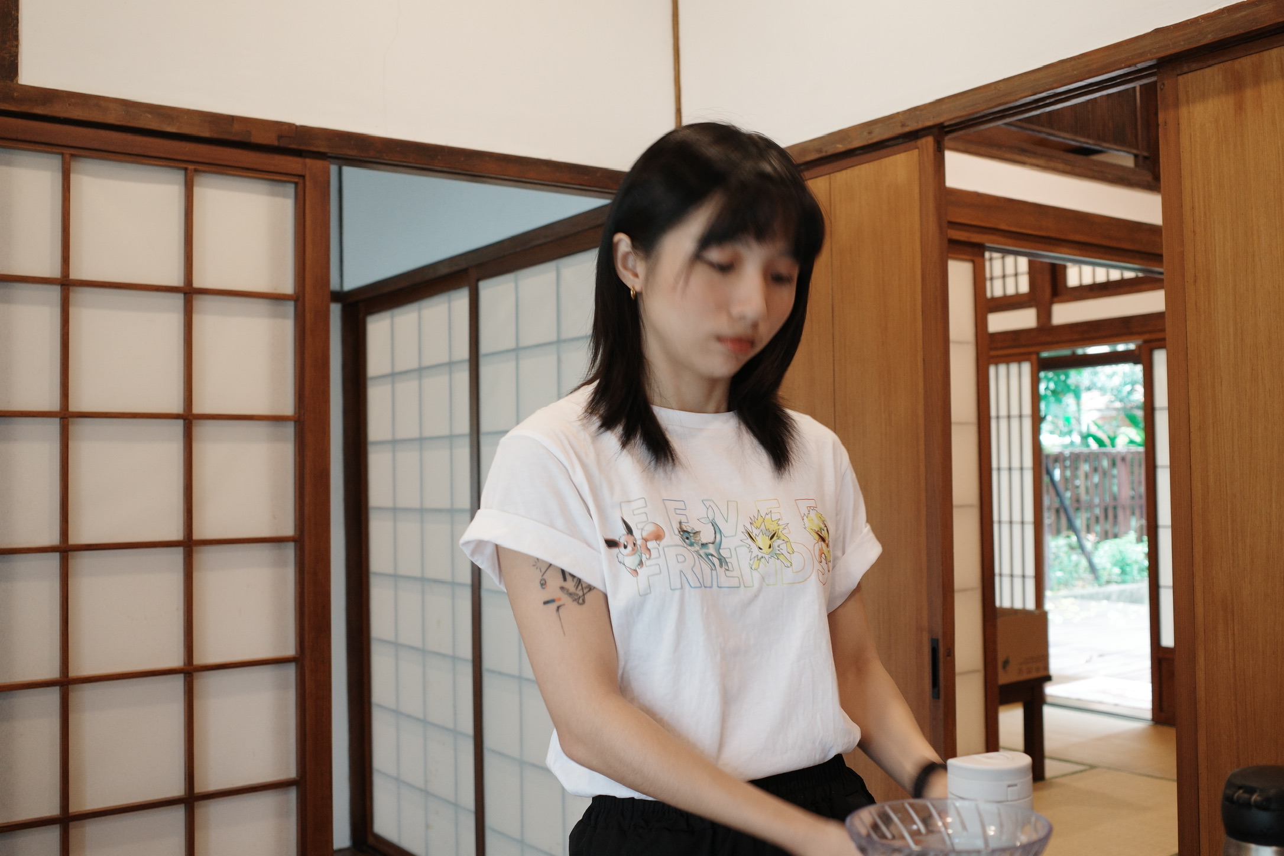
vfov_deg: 37.9
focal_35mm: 35
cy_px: 428
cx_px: 642
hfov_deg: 54.4
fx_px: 1248
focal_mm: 18.3
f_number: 2.8
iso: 400
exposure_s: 1/30
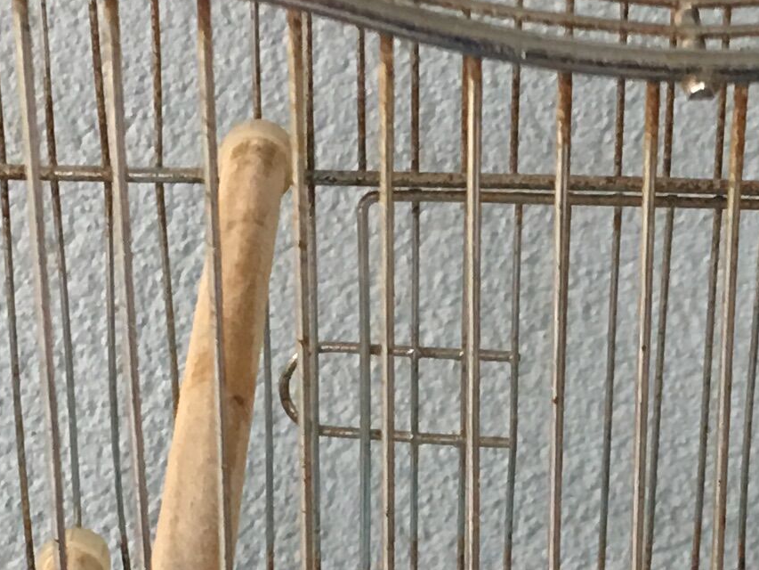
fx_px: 3004
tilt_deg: -29.3
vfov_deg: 10.5
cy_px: 778
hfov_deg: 14.3
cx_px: 642
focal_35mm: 137
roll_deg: -2.8
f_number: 2.2
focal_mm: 4.15
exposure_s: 1/17
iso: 64
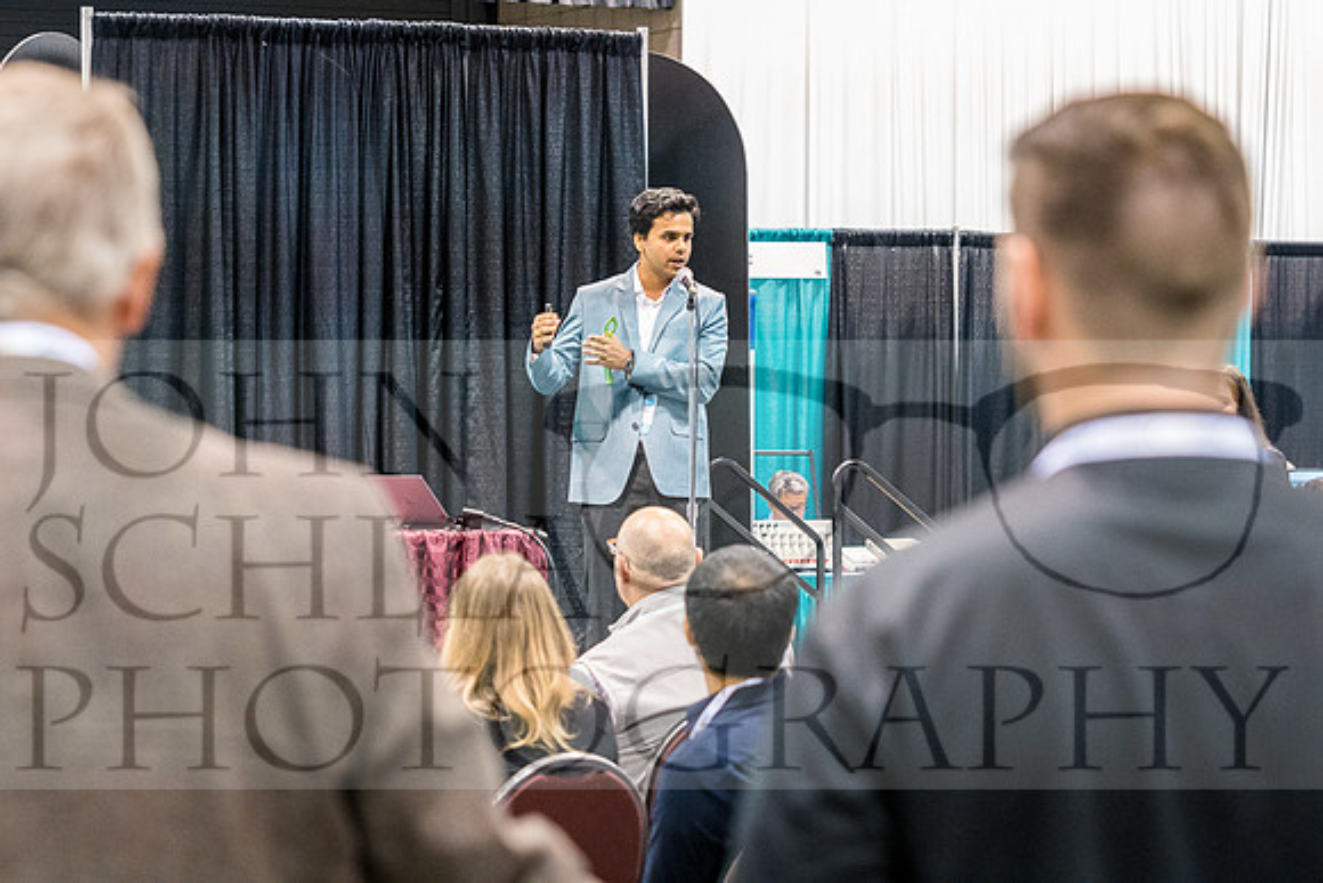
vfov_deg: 13.0
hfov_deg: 19.5
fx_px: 3859
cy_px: 442
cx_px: 662
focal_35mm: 105
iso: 3200
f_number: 3.5
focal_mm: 70
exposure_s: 1/80
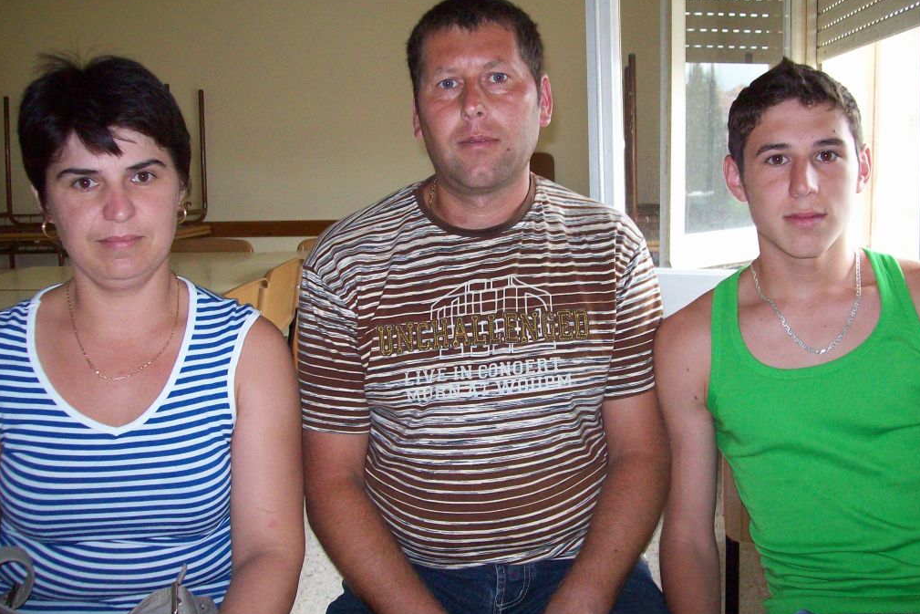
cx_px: 463
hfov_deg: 50.7
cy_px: 296
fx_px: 971
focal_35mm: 38
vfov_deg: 35.1
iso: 200
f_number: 2.7
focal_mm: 6
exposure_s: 1/64
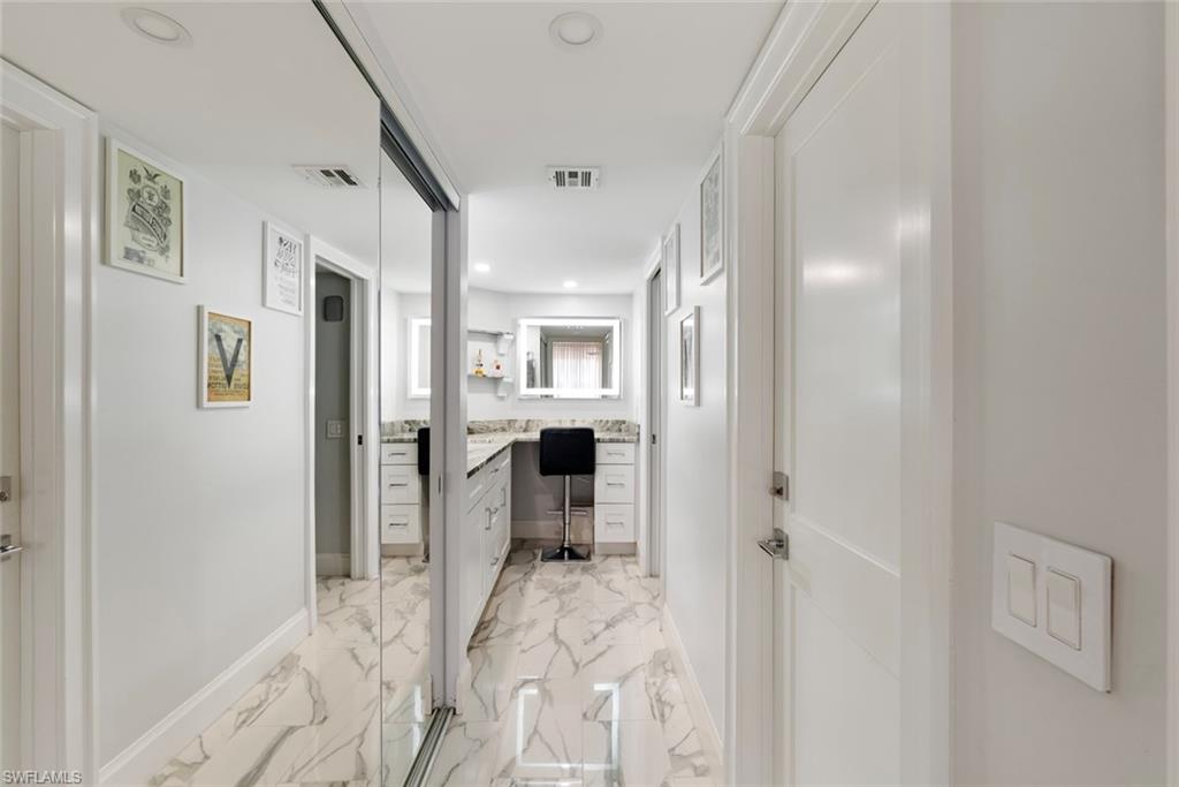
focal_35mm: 16
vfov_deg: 73.8
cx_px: 590
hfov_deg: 96.7
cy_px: 394
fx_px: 524
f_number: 9
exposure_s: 1
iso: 100
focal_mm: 16
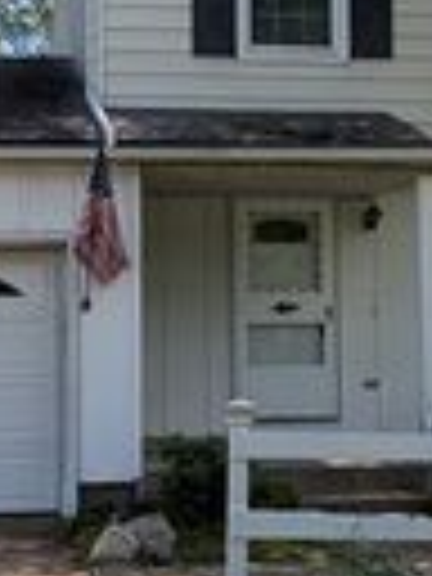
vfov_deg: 28.6
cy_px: 272
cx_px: 130
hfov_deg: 21.5
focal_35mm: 68
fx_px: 1131
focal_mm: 1.54
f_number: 2.2
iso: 30
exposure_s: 1/873
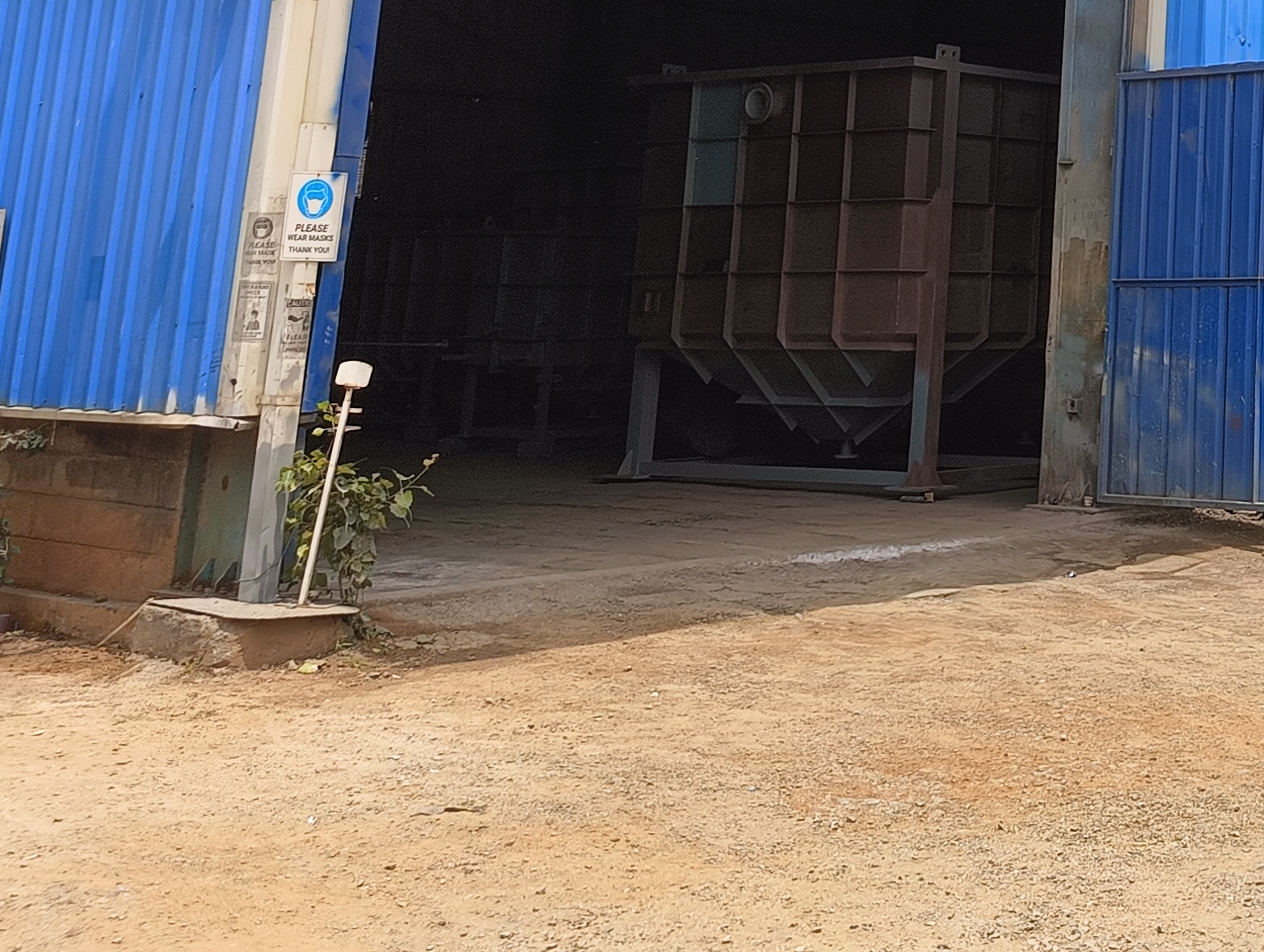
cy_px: -226
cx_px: 1543
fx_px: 2194
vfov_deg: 22.3
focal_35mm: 60
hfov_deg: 27.9
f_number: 1.69
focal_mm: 6.06
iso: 50
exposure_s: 1/685
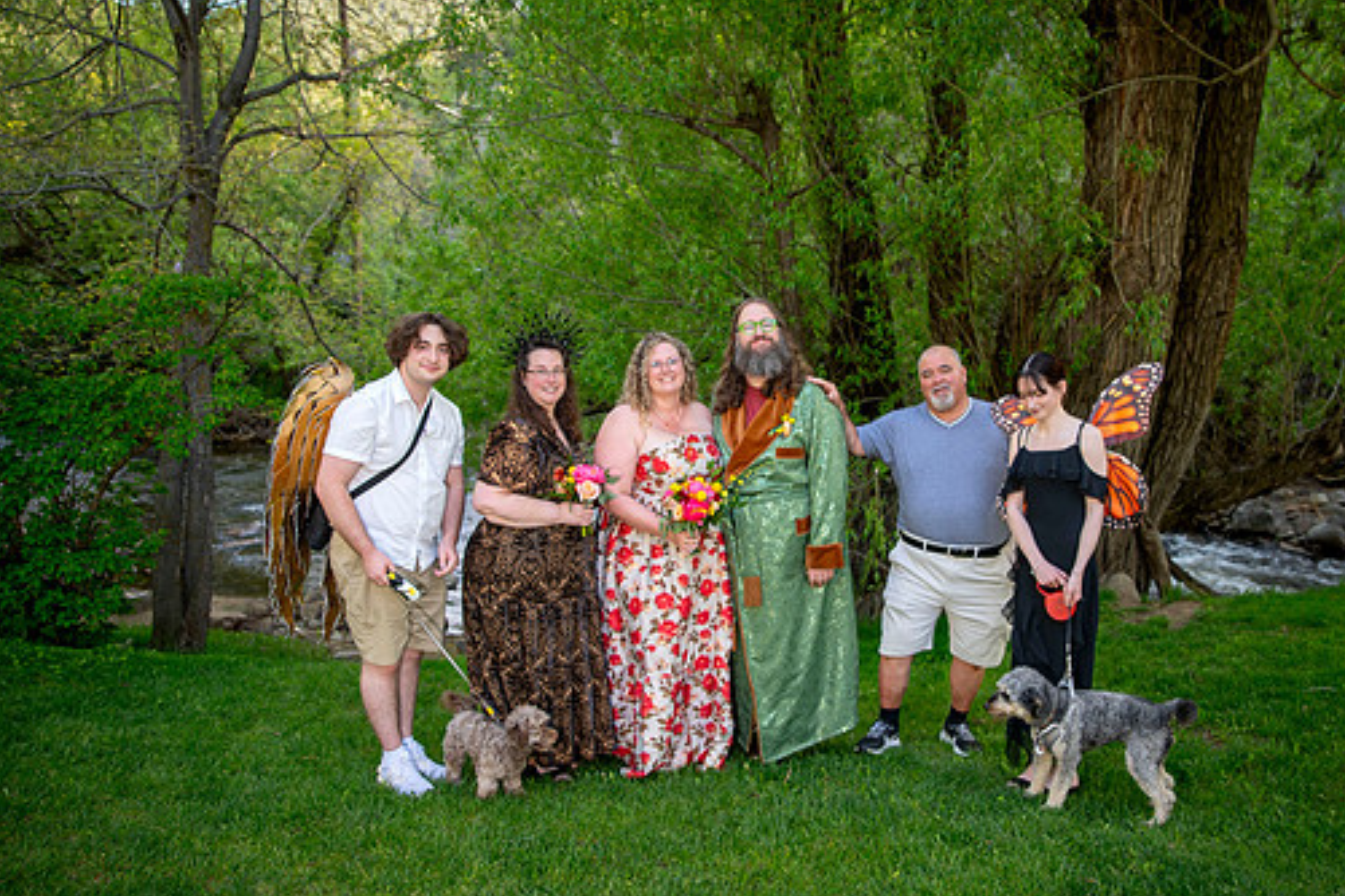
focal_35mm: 31
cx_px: 755
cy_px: 421
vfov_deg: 42.3
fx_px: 1158
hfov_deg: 60.1
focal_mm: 24
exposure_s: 1/100
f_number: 2.8
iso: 160
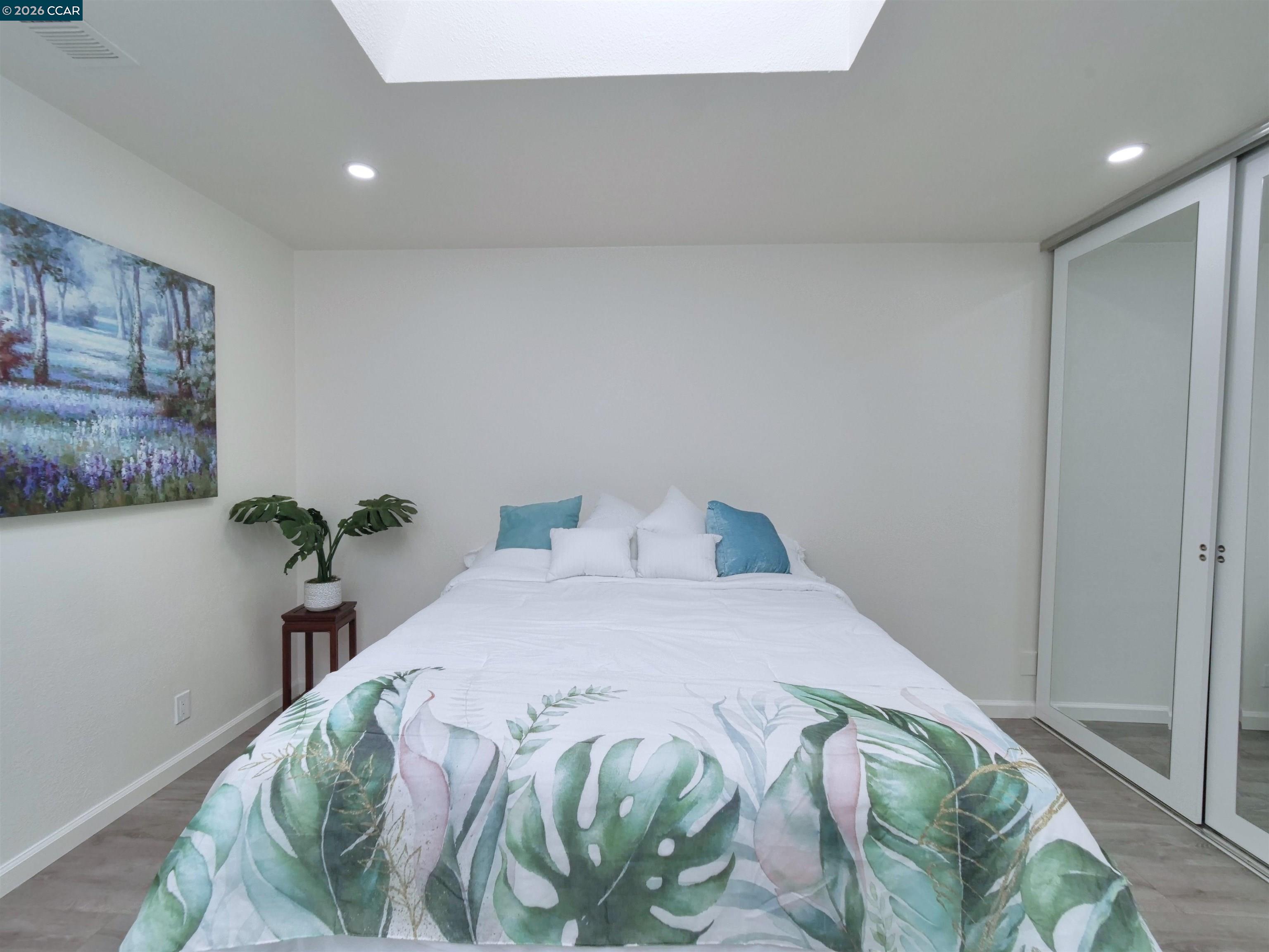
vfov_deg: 85.7
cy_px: 476
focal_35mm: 14
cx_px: 634
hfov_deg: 102.1
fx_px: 513
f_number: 7.1
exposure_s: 1/160
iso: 800
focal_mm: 7
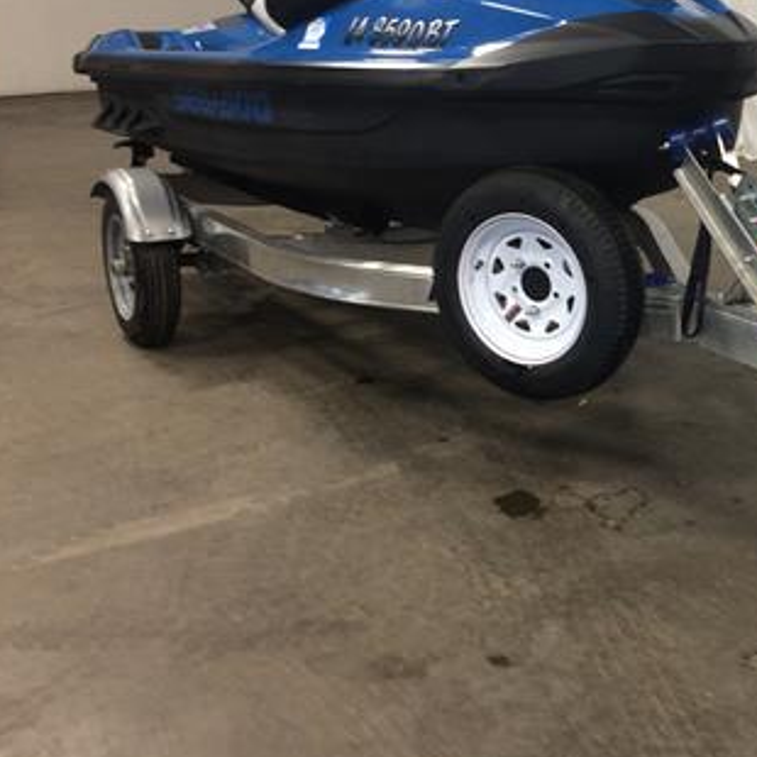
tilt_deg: -14.3
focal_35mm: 53
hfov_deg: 30.4
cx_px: 715
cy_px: 247
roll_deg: +0.0
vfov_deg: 31.9
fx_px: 1311
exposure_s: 1/30
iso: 64
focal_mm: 4.15
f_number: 2.2
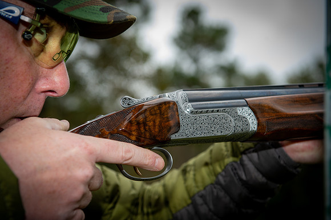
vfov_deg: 19.4
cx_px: 166
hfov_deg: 28.9
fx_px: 643
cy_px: 110
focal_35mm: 70
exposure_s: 1/250
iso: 320
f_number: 5
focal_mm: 70
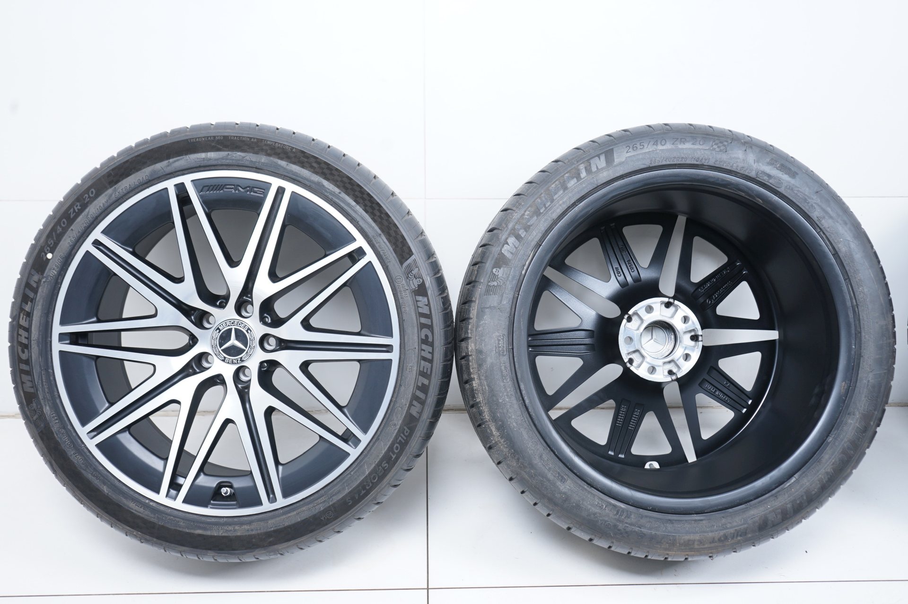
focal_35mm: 37
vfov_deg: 35.9
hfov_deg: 51.9
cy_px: 302
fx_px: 932
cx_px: 454
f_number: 5.6
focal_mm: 37
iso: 250
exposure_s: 1/125
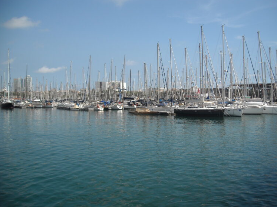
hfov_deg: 51.4
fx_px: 288
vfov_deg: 39.6
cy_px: 102
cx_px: 139
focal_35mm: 36
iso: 64
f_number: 5.6
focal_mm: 5.7
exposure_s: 1/296
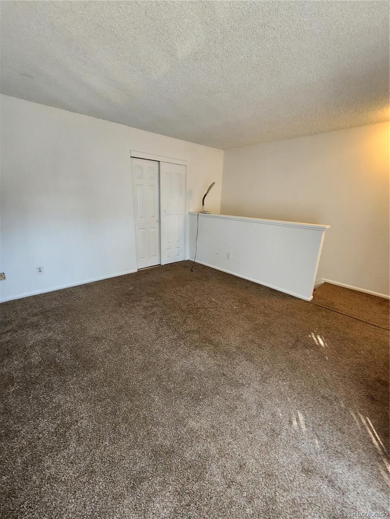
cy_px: 260
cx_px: 195
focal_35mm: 13
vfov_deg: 106.2
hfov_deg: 89.9
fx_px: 195
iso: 320
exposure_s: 1/40
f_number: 2.2
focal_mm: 2.2
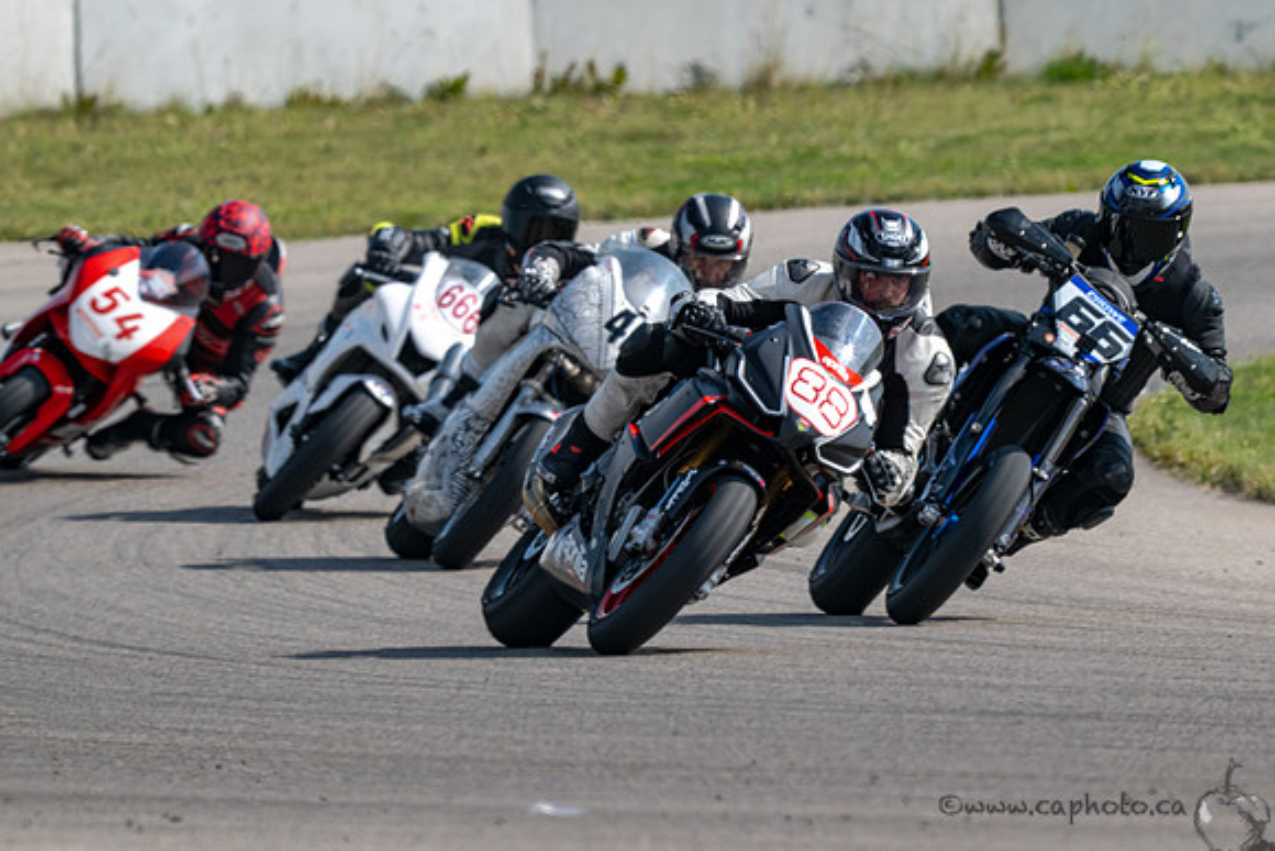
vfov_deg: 1.9
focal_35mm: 706
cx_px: 750
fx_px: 25020
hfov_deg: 2.9
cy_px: 426
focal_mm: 600
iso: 400
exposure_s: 1/800
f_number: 11
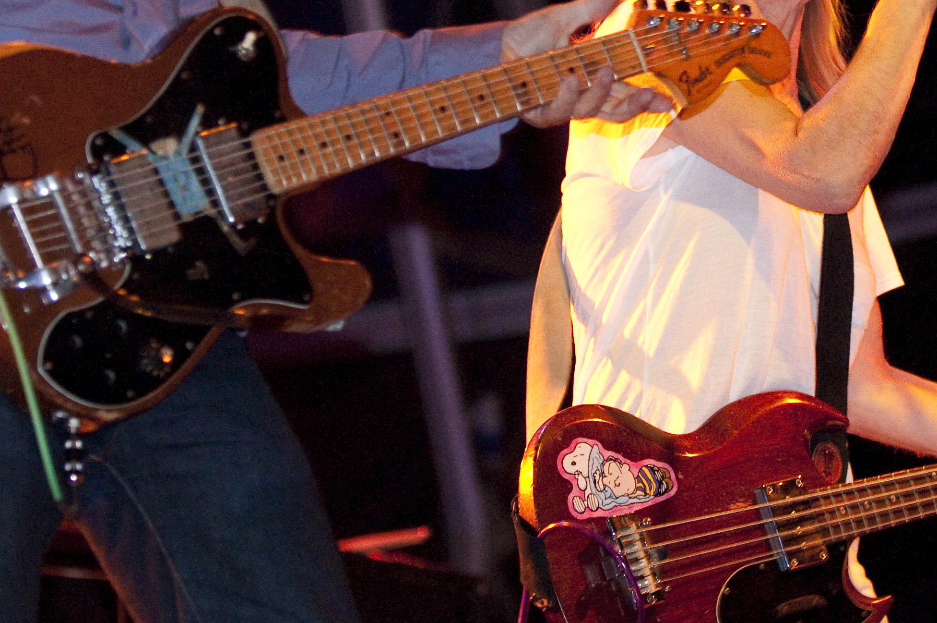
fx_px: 7019
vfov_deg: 5.1
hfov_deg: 7.6
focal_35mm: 270
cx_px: 764
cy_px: 68
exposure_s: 1/60
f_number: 2.8
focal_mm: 82
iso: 1600
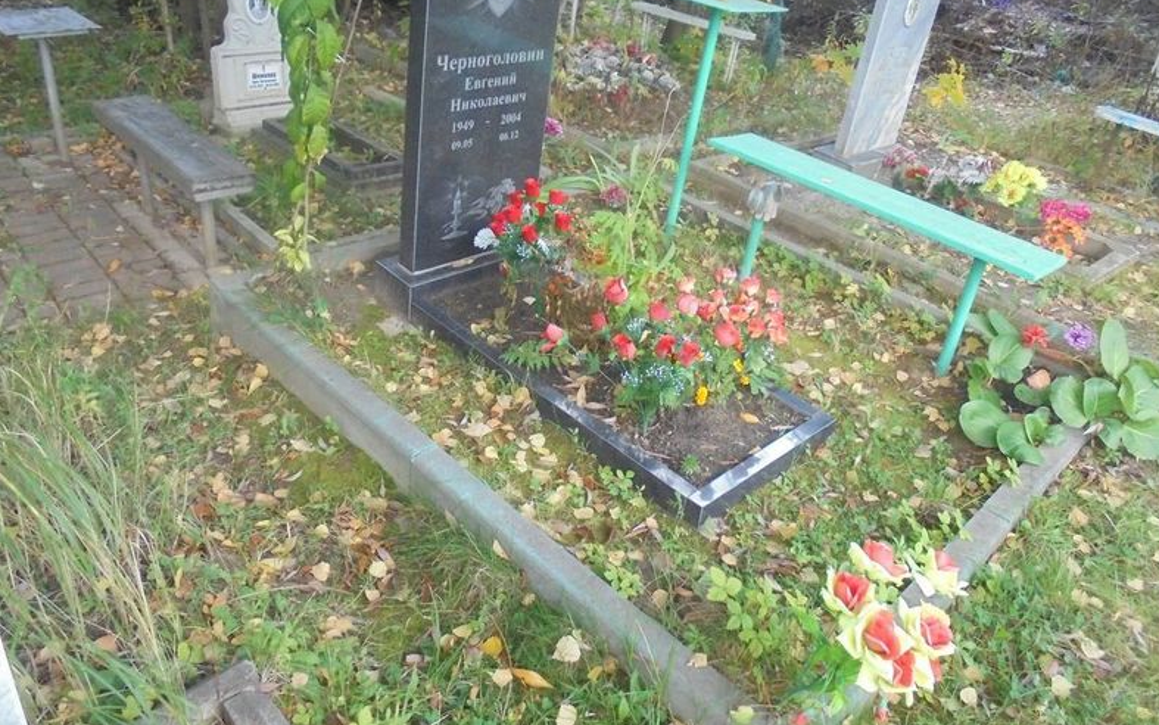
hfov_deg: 66.5
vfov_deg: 44.4
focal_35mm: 28
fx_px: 884
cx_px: 586
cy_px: 301
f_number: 3.5
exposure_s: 1/160
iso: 400
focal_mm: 4.6
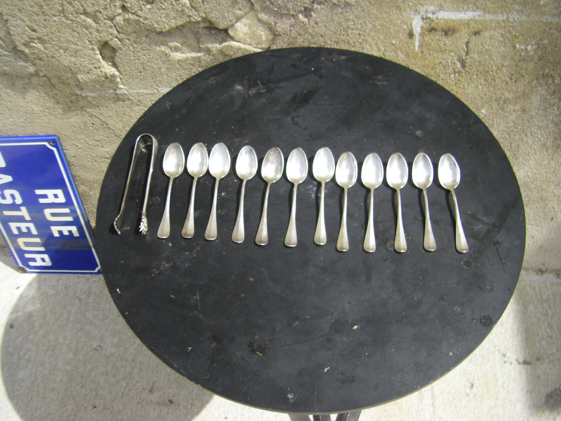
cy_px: 210
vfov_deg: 37.7
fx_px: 616
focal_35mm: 38
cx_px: 280
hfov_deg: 49.0
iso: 64
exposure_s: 1/160
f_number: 7
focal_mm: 6.3
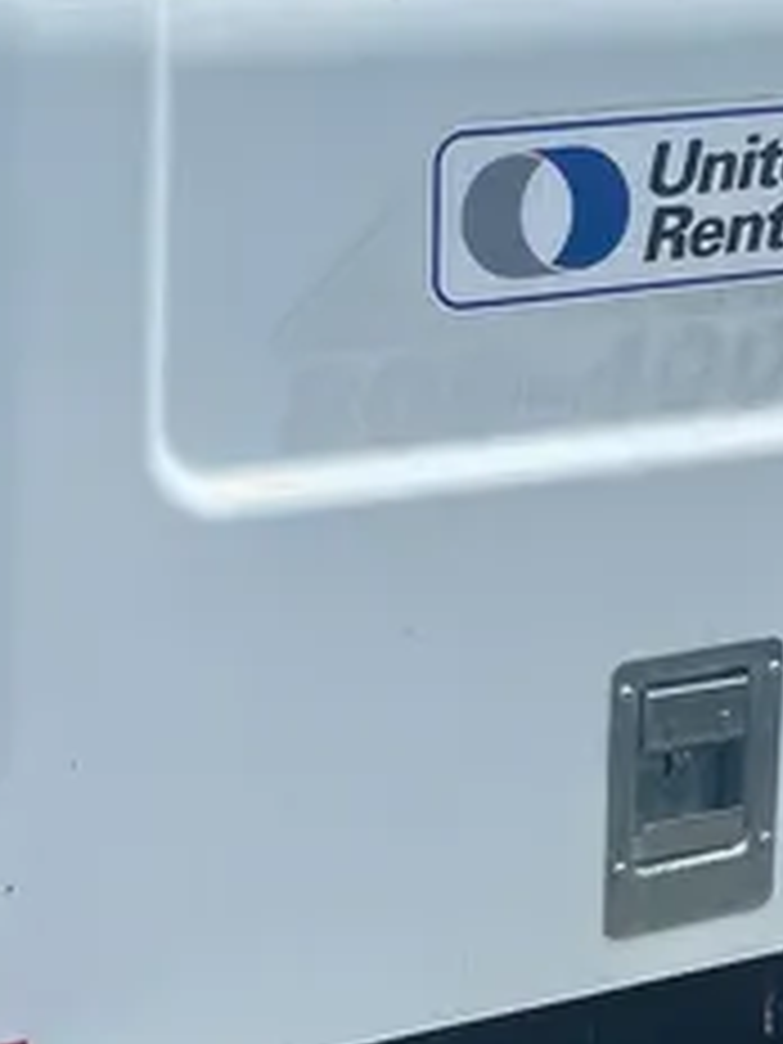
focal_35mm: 82
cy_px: 191
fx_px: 2473
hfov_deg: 17.8
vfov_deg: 23.4
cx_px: 112
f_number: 1.5
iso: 50
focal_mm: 5.7
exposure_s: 1/3257
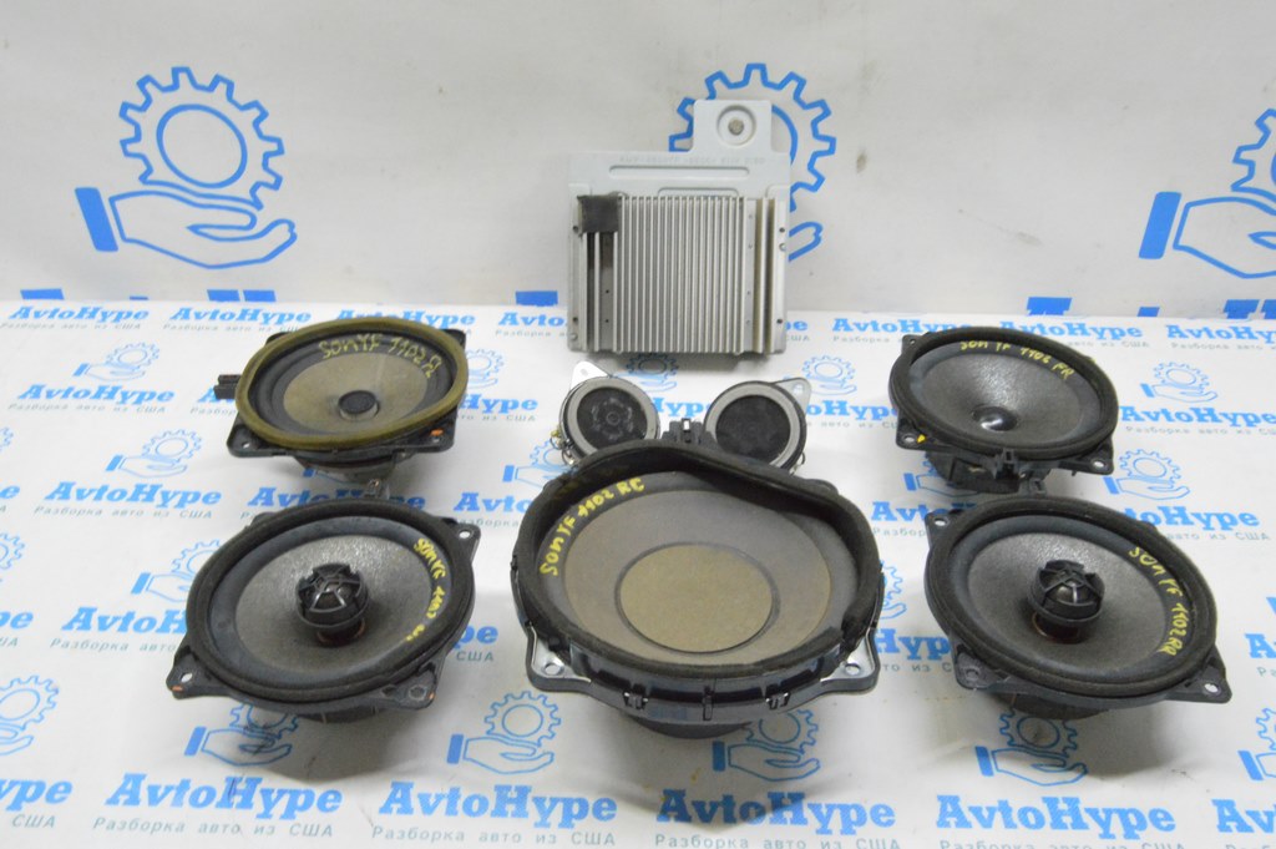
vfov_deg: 43.5
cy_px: 424
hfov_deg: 62.0
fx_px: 1062
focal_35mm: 30
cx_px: 638
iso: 6400
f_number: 20
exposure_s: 1/15
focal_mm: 20
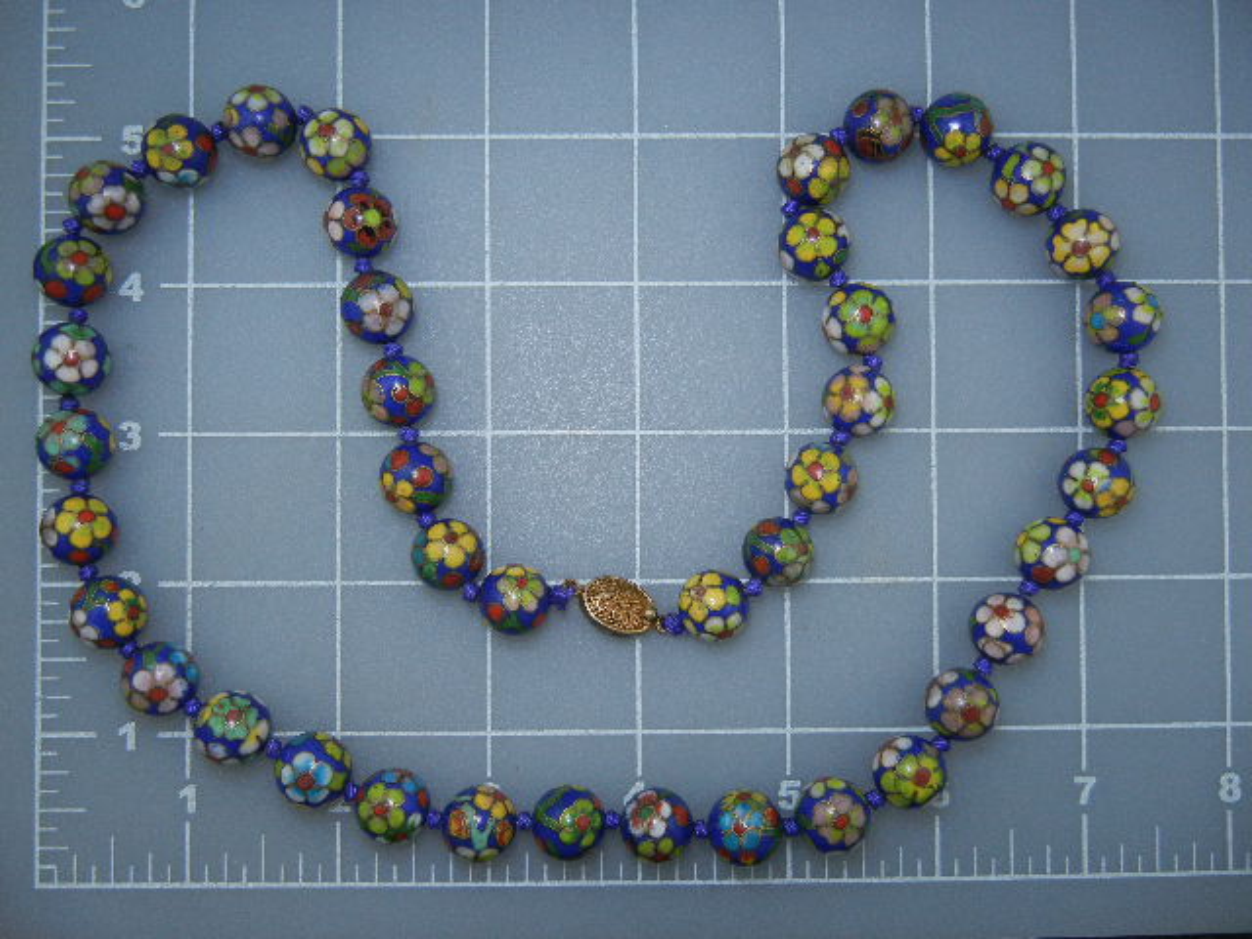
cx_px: 626
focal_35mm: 34
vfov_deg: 41.8
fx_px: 1230
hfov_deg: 54.0
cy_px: 470
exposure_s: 1/30
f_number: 3.6
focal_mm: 6.2
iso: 239
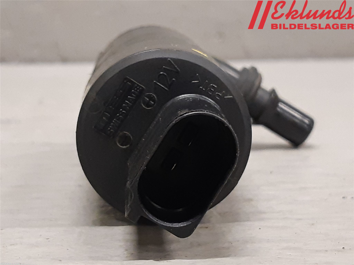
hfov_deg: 67.3
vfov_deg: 53.1
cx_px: 177
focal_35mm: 26
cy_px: 132
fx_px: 266
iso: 200
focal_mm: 3.93
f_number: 1.7
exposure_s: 1/50
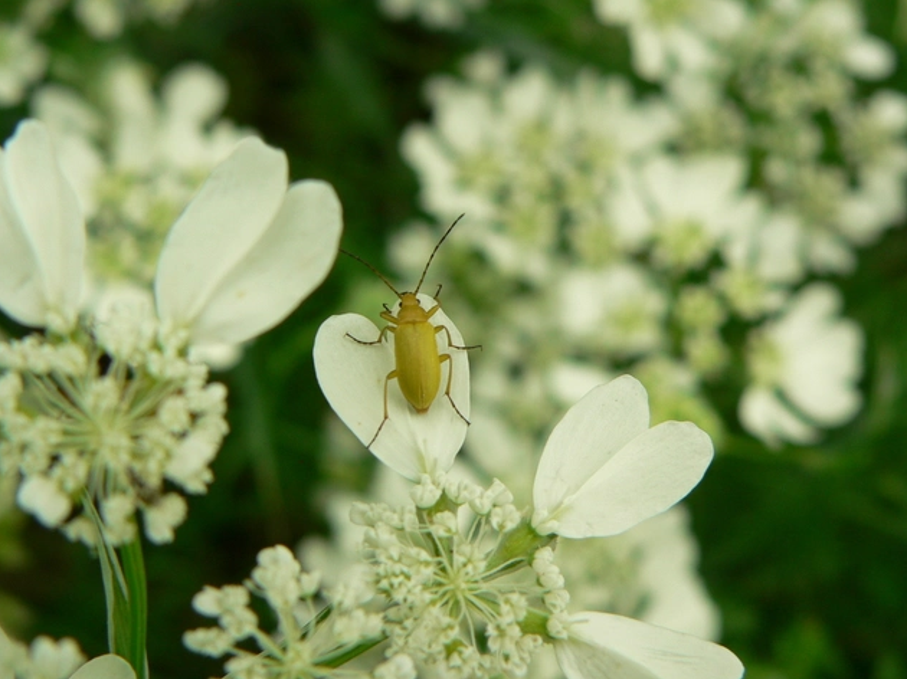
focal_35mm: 62
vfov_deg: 23.6
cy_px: 340
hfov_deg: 31.2
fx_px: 1624
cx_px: 454
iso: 80
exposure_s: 1/160
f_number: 4
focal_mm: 10.2
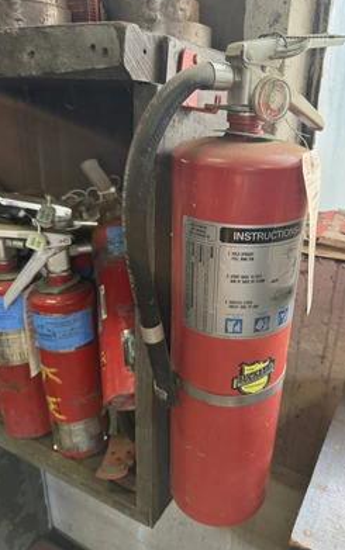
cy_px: 271
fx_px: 390
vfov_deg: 70.4
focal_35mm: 26
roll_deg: -4.0
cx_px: 206
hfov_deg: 47.4
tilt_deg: -20.6
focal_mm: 6.76
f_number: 1.78
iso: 200
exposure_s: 1/121
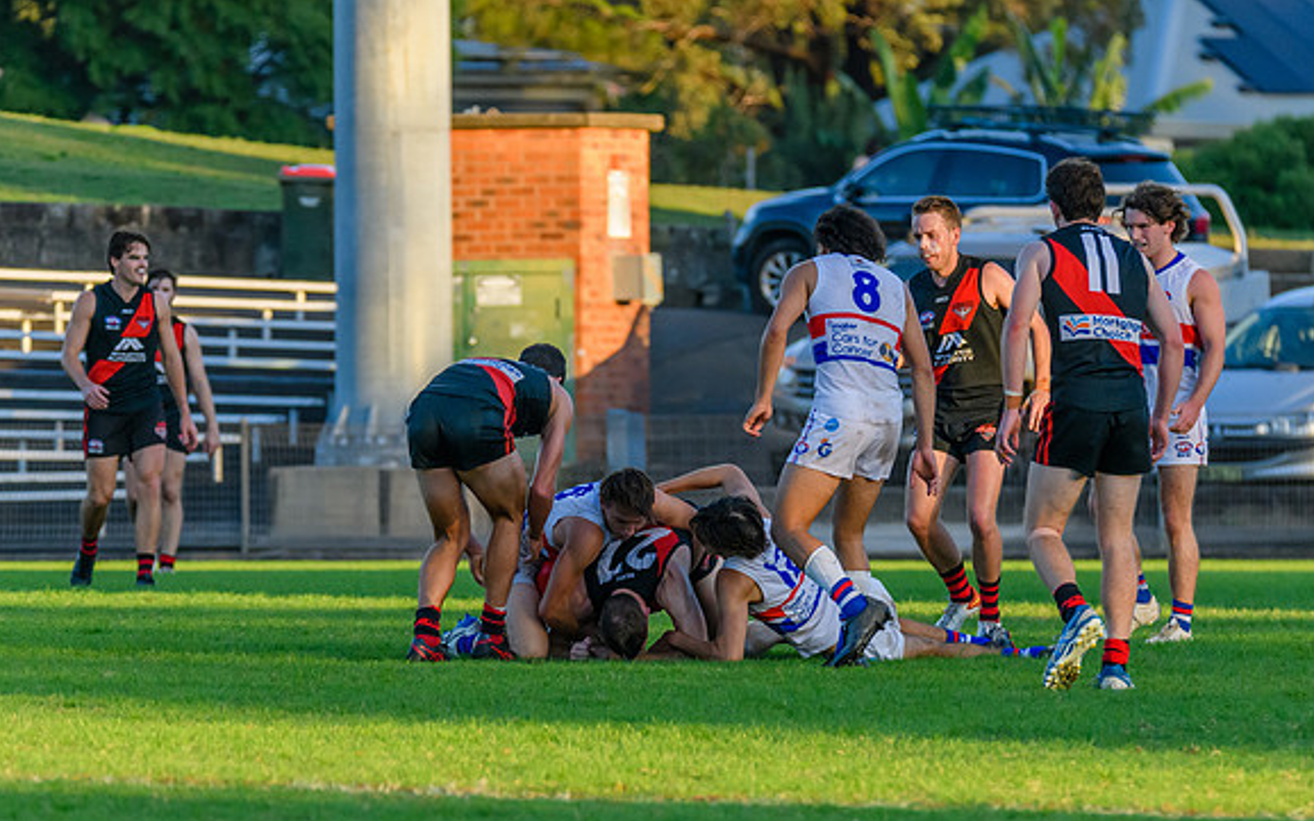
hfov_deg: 4.6
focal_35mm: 458
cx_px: 758
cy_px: 584
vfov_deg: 2.9
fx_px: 16398
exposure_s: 1/1600
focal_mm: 300
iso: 2500
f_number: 5.6
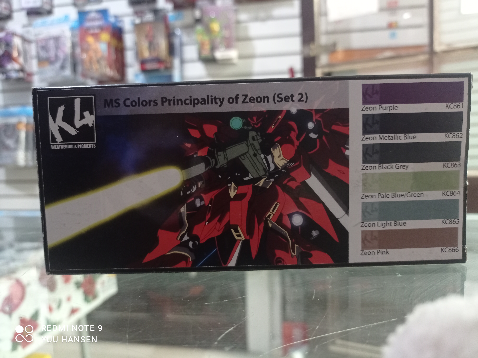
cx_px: 239
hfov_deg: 63.5
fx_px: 386
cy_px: 179
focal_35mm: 28
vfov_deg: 49.7
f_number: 1.79
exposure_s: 1/20
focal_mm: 4.7
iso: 733
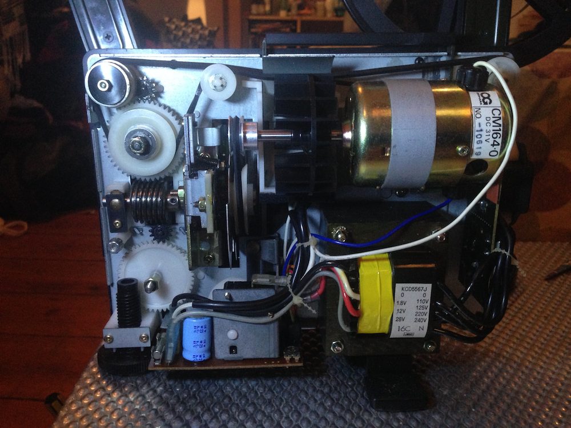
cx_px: 286
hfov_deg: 55.4
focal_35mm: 33
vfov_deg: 42.9
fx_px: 544
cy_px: 214
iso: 320
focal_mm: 4.12
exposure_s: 1/20
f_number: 2.4
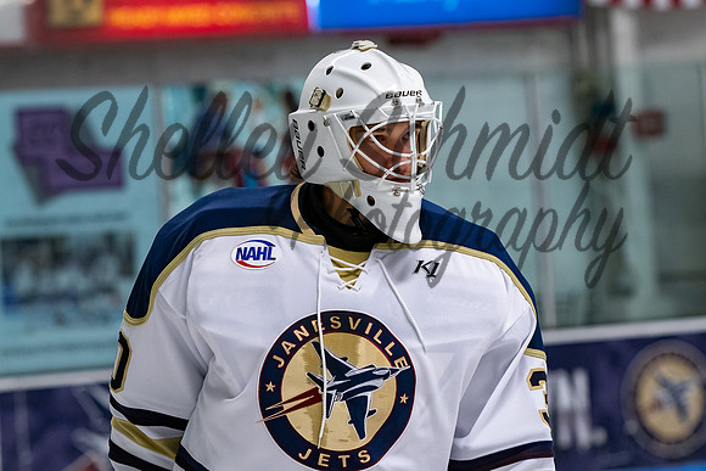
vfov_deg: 6.9
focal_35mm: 198
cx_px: 358
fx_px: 3881
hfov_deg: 10.4
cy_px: 232
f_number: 3.5
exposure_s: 1/800
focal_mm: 130
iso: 2000
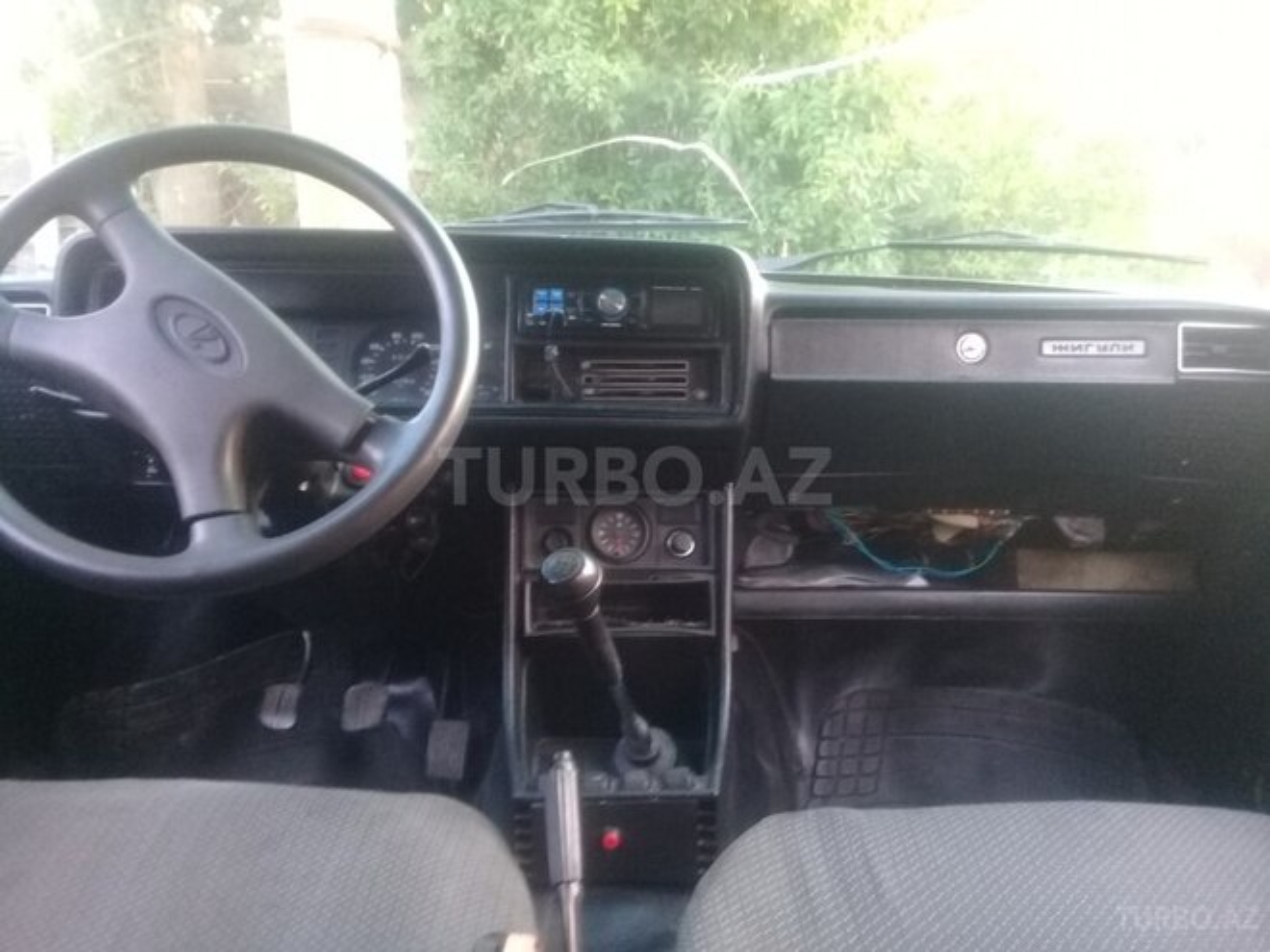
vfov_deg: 45.4
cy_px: 476
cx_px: 635
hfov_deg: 58.4
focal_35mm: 31
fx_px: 1137
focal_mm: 3.3
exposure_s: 1/20
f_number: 2.2
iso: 200
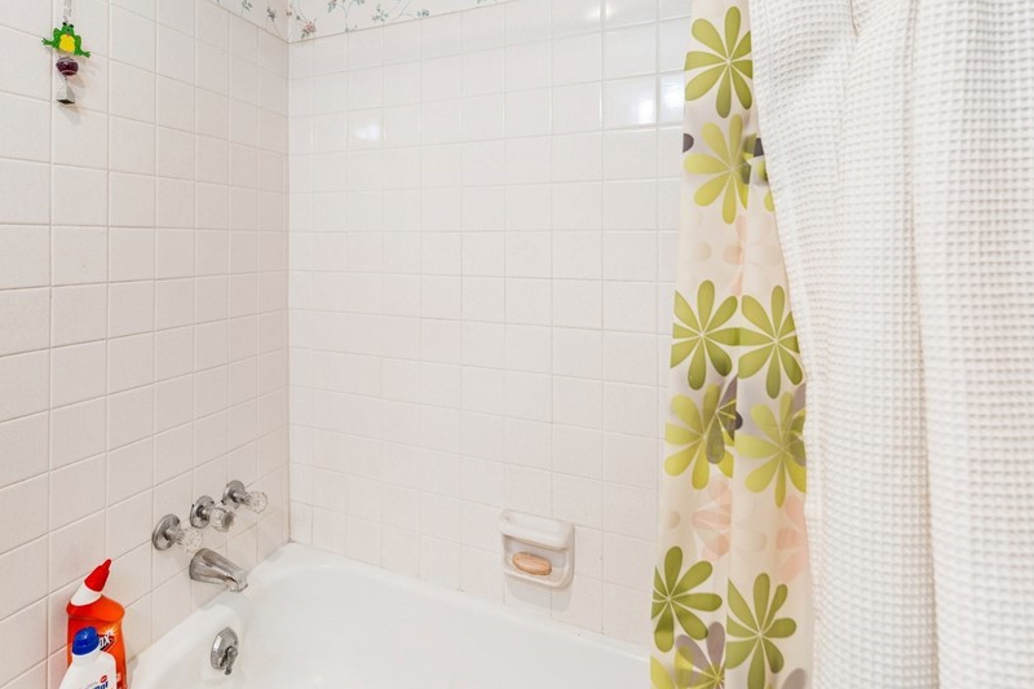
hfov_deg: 85.7
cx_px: 408
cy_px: 236
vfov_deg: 63.1
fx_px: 546
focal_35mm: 19
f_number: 5.6
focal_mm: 14
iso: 200
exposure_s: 1/15
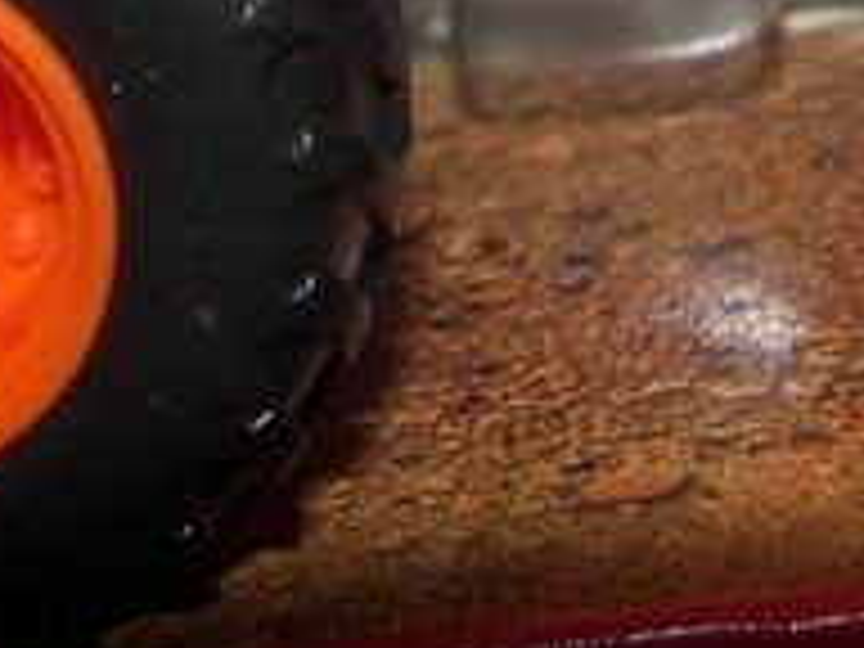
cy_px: -531
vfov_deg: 9.4
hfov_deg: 13.1
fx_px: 3744
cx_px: 580
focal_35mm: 150
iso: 100
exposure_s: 1/30
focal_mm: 6
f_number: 2.8
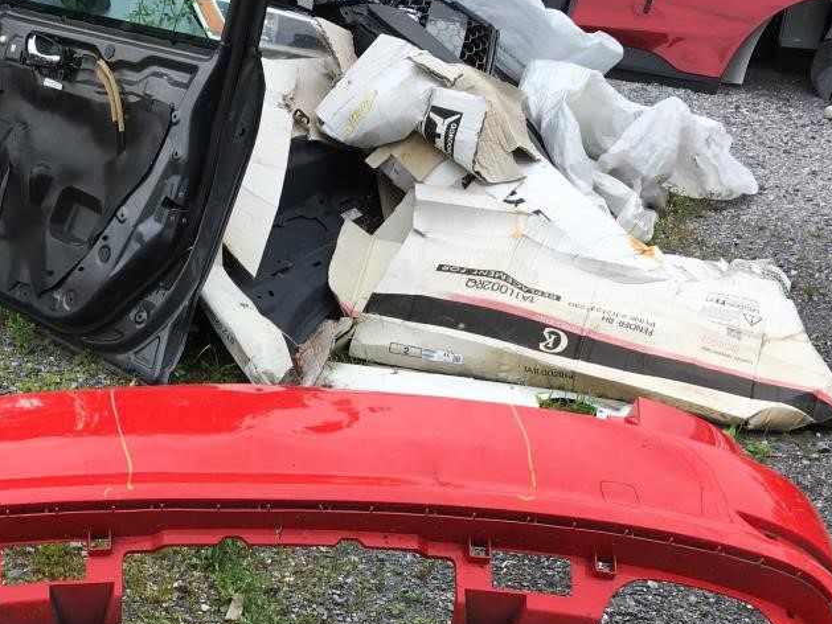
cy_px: 576
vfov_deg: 24.1
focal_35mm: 59
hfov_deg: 32.1
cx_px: 210
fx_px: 1418
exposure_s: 1/732
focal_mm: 4.15
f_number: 2.2
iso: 25
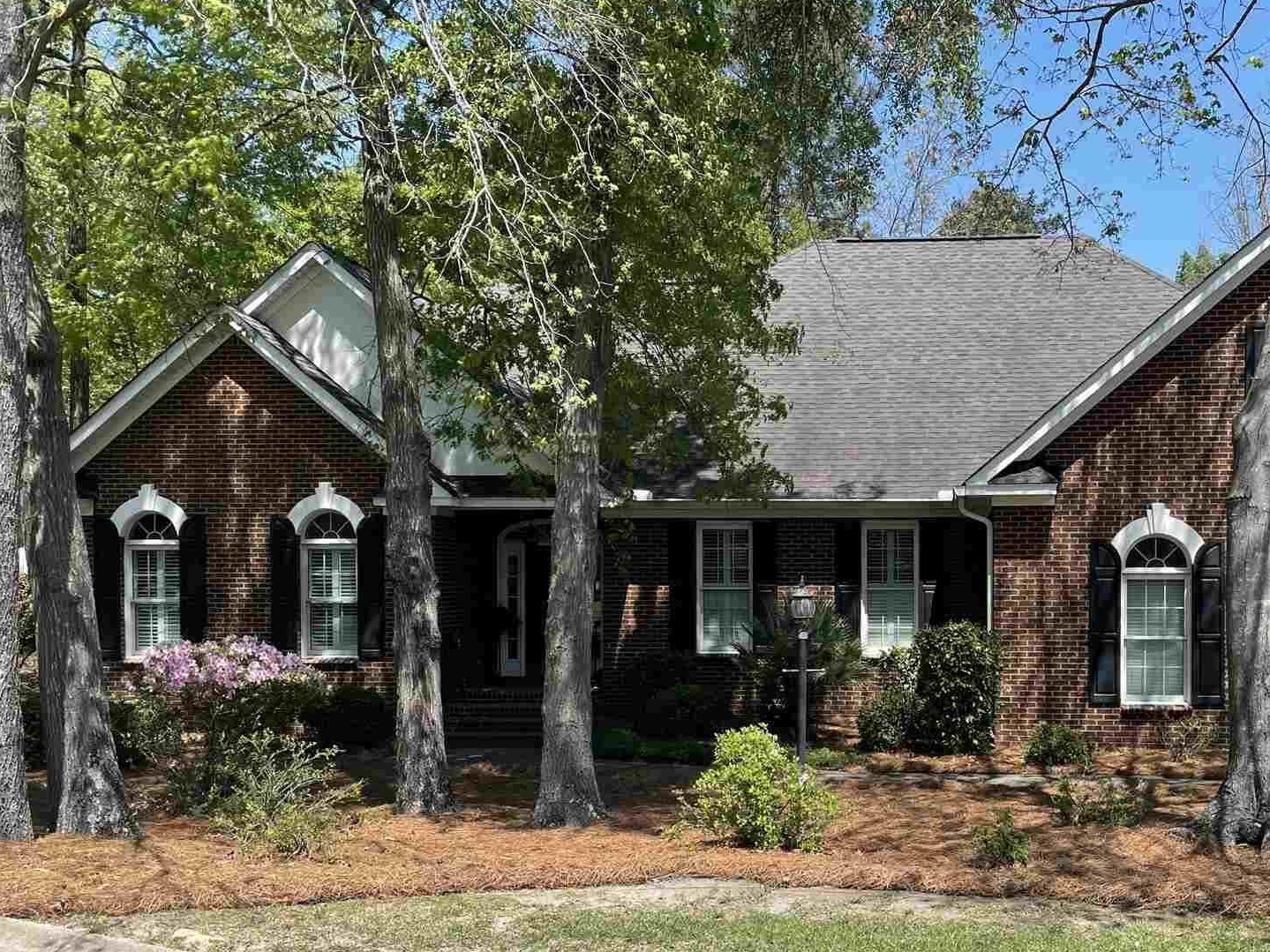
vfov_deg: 38.3
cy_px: 614
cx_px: 859
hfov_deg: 49.2
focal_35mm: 37
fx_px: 1357
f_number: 1.6
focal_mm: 4.2
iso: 32
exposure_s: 1/1887
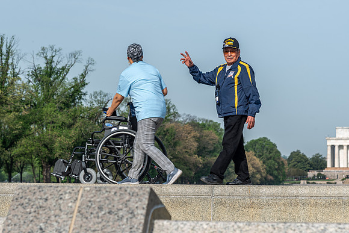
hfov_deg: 15.8
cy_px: 117
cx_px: 150
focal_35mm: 129
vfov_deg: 10.6
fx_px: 1256
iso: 100
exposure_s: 1/125
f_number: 8
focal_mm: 98
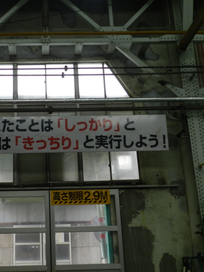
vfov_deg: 37.5
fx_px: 401
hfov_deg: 28.1
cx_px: 48
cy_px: 136
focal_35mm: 51
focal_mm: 6.7
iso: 160
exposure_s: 1/160
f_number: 4
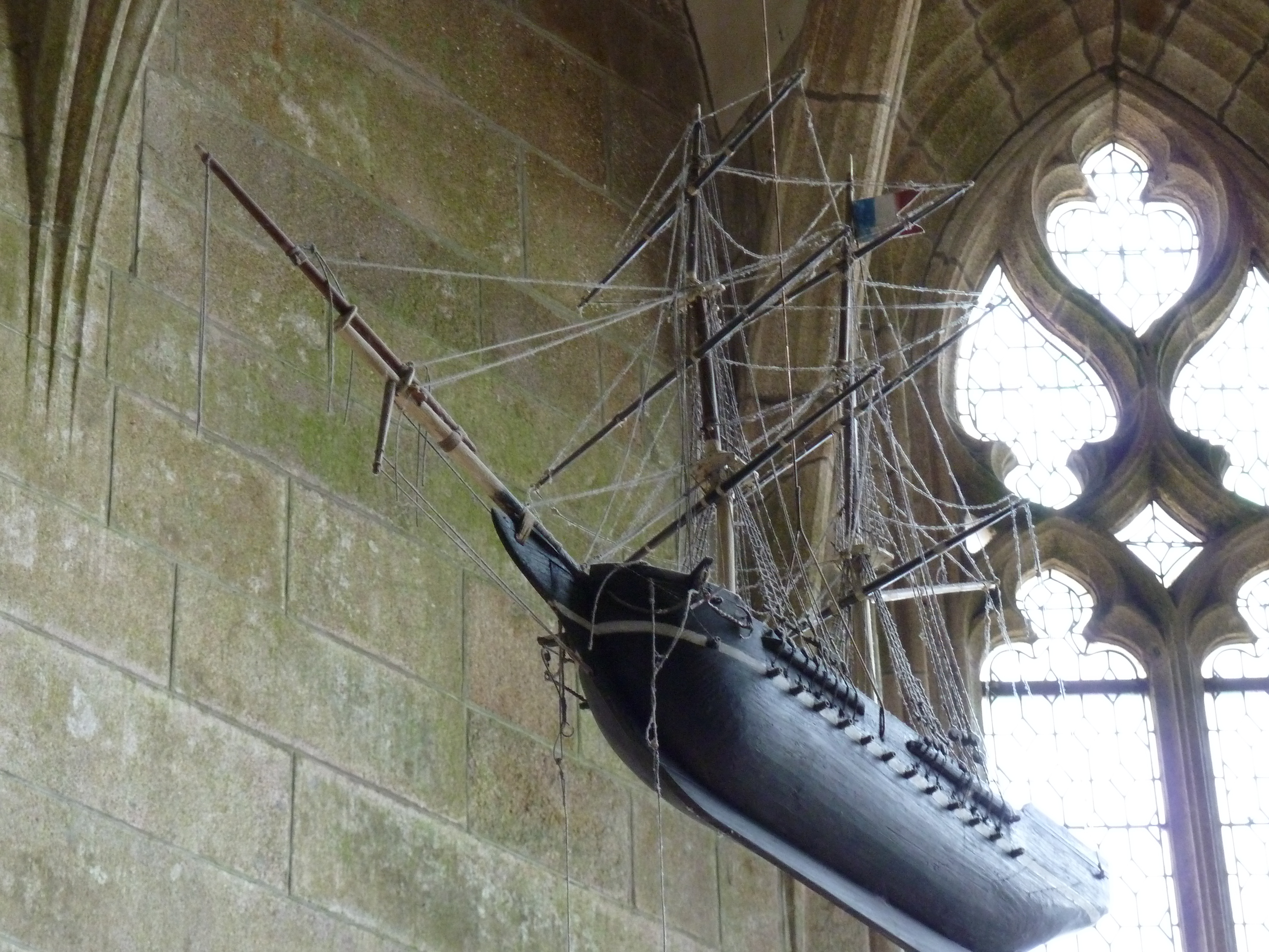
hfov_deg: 17.7
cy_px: 476
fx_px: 4069
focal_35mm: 111
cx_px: 634
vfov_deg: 13.3
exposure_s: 1/40
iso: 320
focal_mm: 18.2
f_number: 4.4
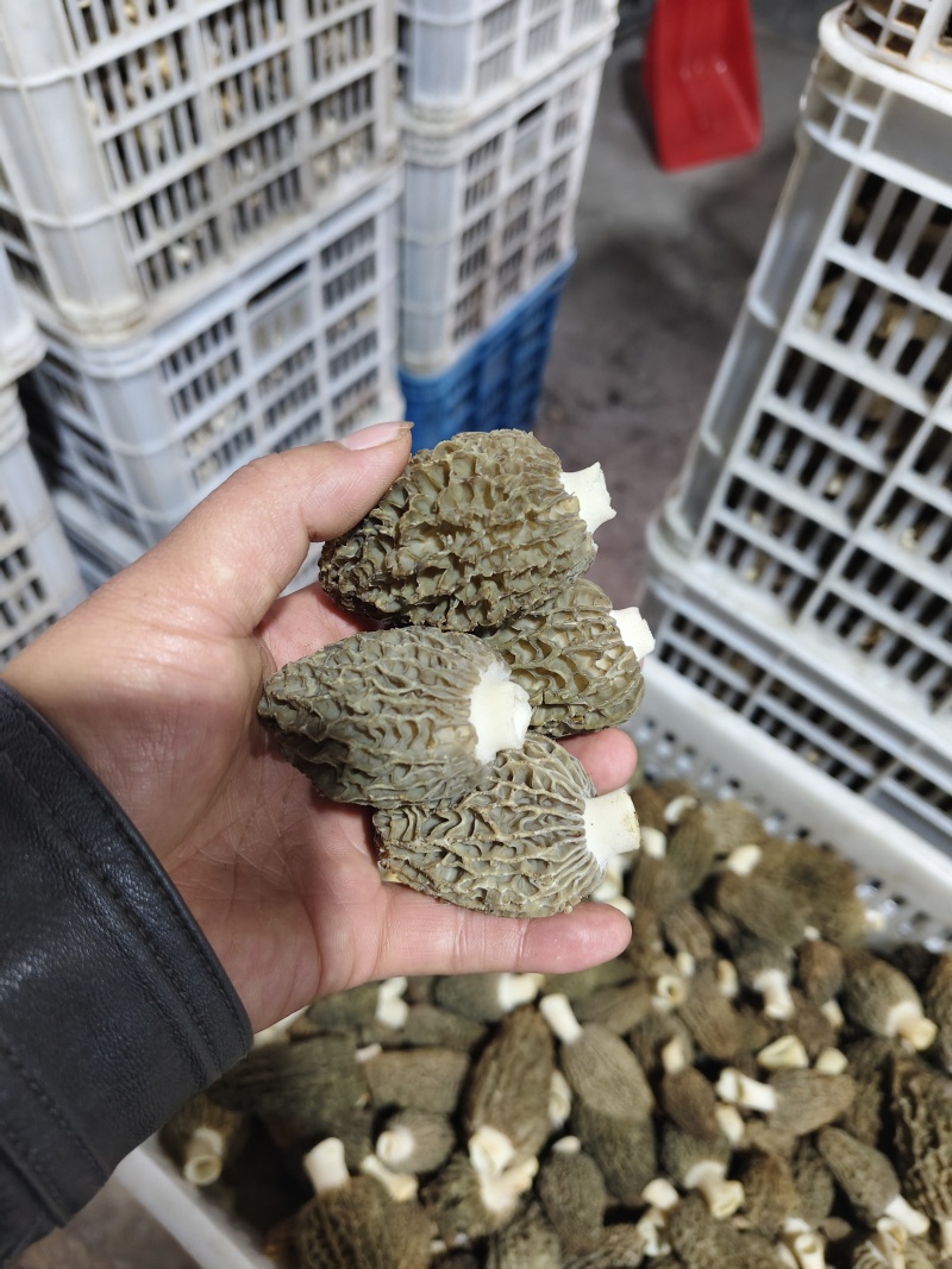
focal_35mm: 23
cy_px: 634
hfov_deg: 58.9
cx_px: 476
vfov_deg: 73.9
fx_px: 844
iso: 1282
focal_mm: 5.56
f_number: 1.88
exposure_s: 1/50
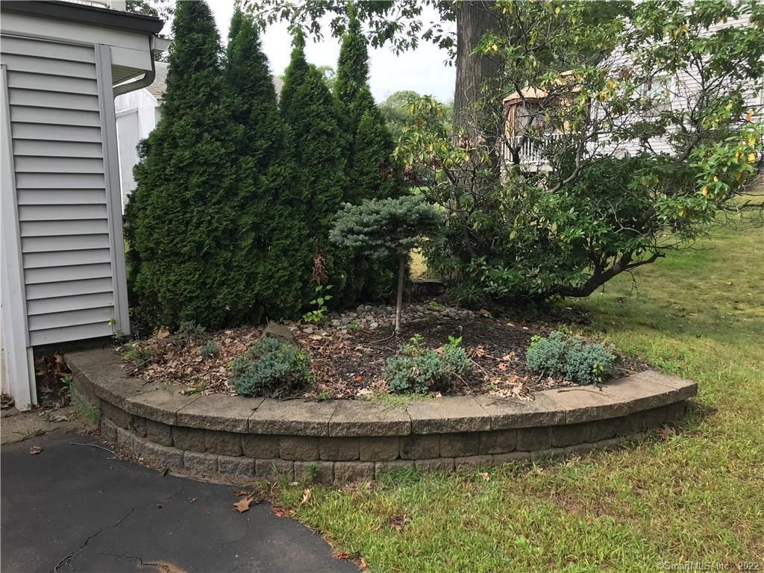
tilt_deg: -9.0
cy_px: 286
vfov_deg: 49.7
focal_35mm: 28
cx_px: 382
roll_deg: +0.3
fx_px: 618
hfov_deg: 63.4
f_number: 1.8
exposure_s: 1/337
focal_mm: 3.99
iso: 20
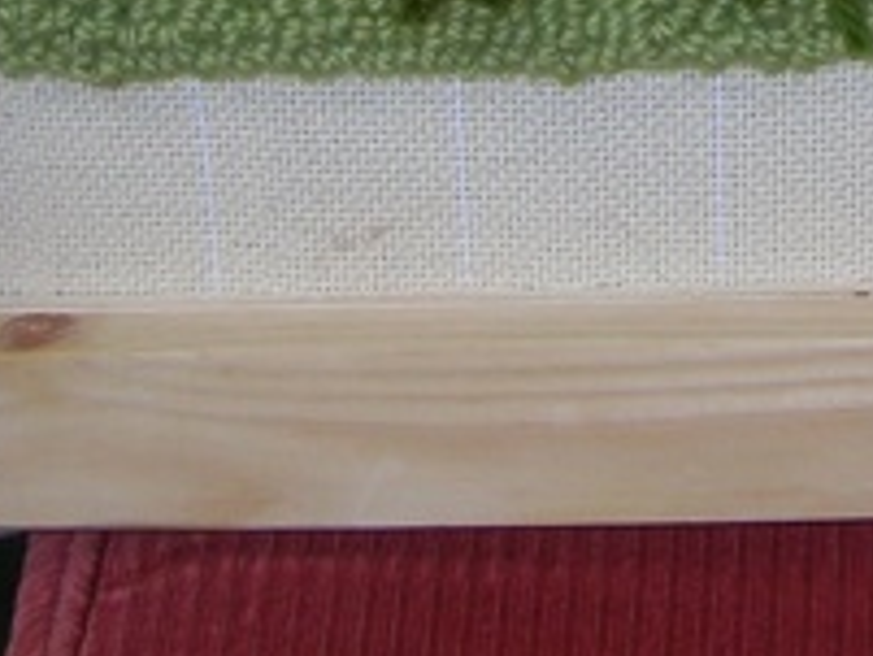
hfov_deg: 14.3
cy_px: -586
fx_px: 3407
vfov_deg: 10.3
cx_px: 942
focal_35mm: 135
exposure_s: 1/60.1
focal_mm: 5.7
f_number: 2.9
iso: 50
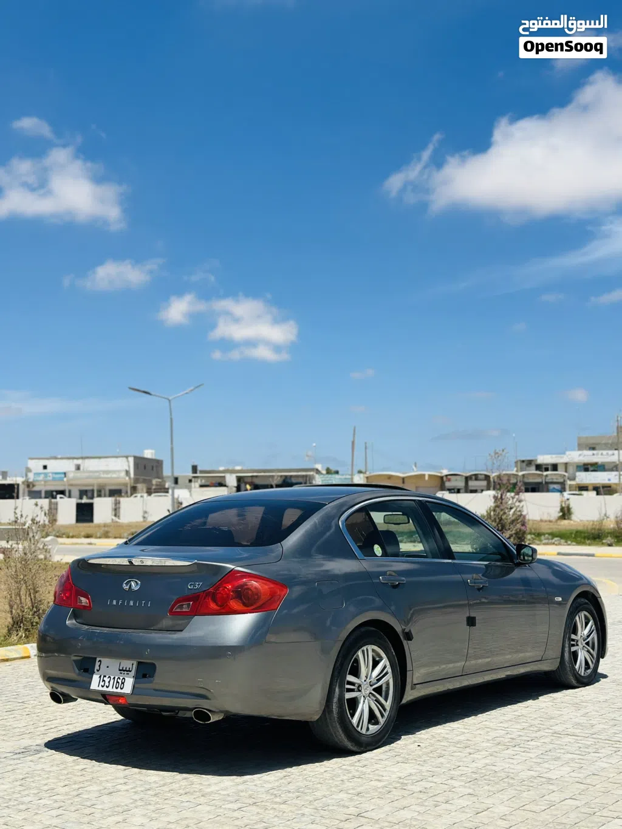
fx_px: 1150
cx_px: 311
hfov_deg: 30.3
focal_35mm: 48
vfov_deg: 39.7
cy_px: 414
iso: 100
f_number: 1.78
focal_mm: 6.86
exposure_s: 1/9804
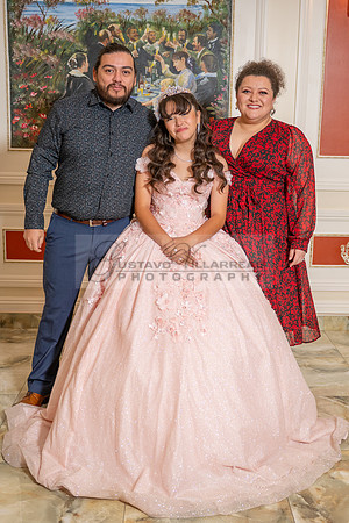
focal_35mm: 48
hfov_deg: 28.0
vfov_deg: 41.1
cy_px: 262
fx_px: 698
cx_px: 206
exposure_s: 1/200
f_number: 2.8
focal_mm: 32
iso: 320
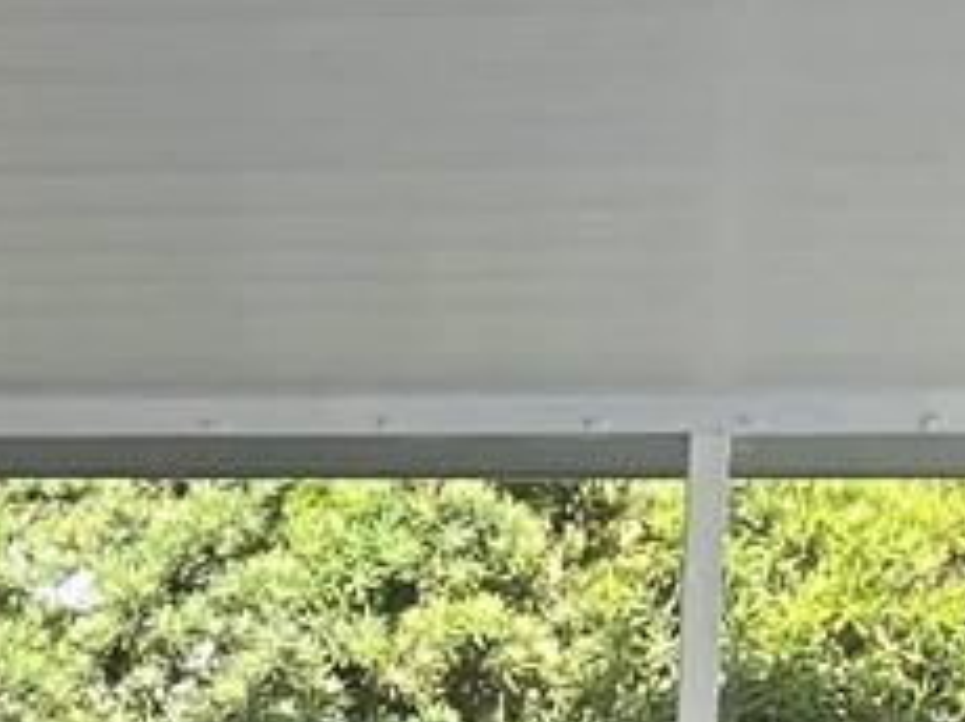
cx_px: -898
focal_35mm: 181
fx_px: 5041
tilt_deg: -9.7
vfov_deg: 7.6
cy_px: 1830
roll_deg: +0.7
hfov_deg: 10.2
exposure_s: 1/202
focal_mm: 5.1
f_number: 1.6
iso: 32
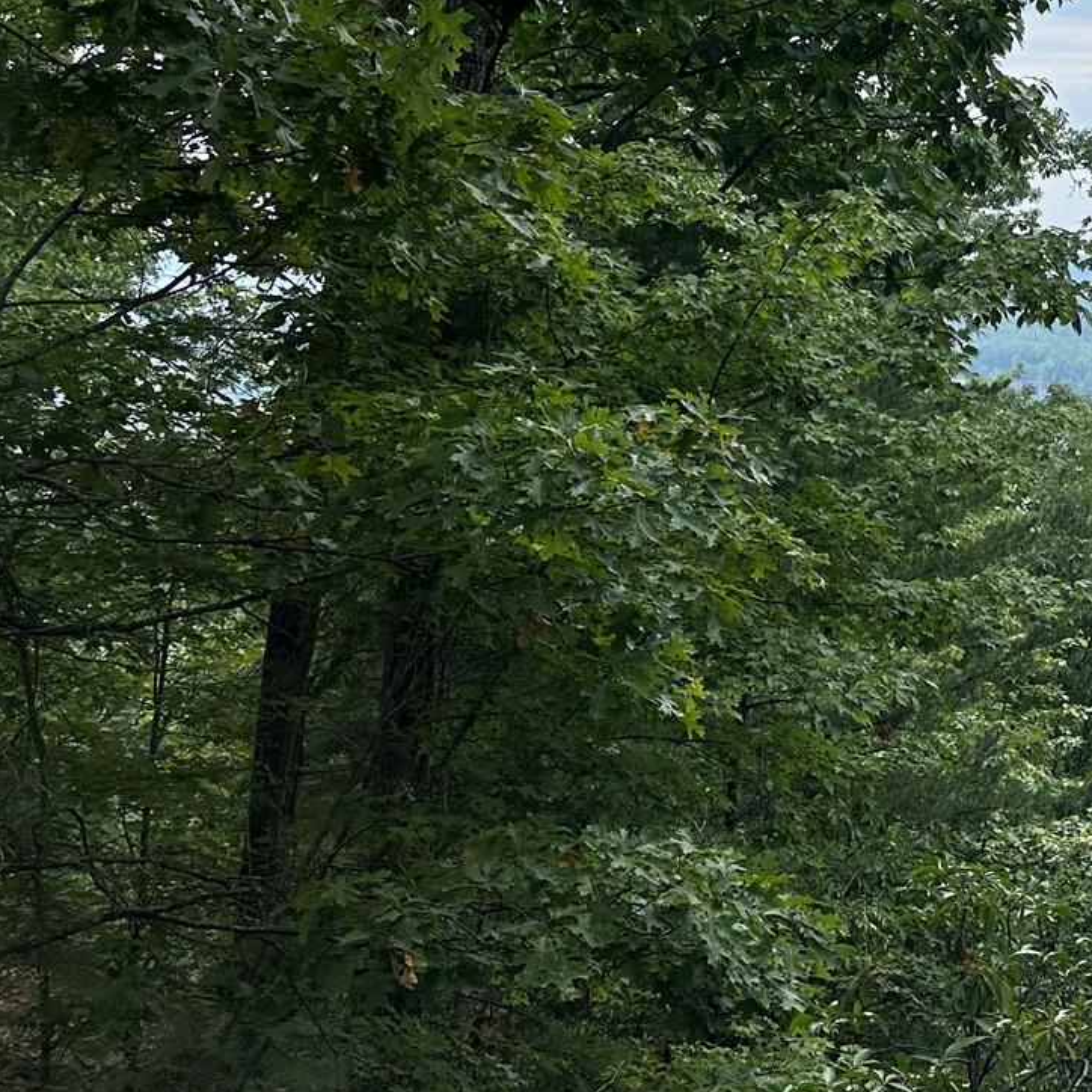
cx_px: 1492
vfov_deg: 27.7
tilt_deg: +3.5
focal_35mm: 60
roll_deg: +0.2
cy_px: 143
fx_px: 2141
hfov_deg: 24.3
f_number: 1.78
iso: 80
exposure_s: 1/1664
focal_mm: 6.86
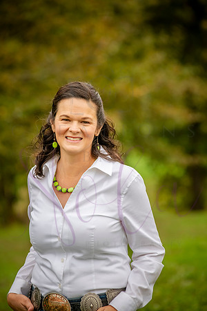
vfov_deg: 14.2
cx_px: 104
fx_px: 1251
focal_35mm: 145
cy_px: 156
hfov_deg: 9.5
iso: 1000
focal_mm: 145
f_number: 4.5
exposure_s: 1/800
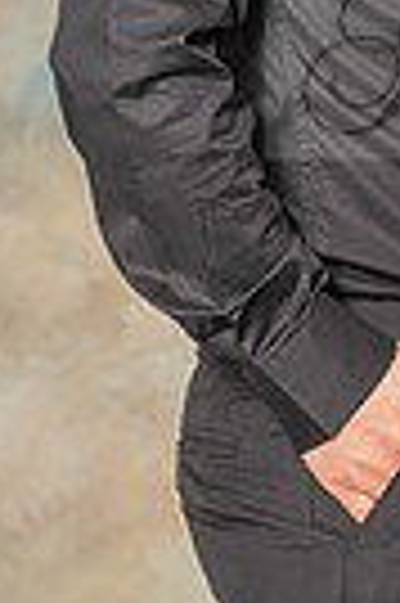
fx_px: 7870
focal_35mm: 471
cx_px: 647
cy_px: 54
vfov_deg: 4.4
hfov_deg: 2.9
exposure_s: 1/250
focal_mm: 140
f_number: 5
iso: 160
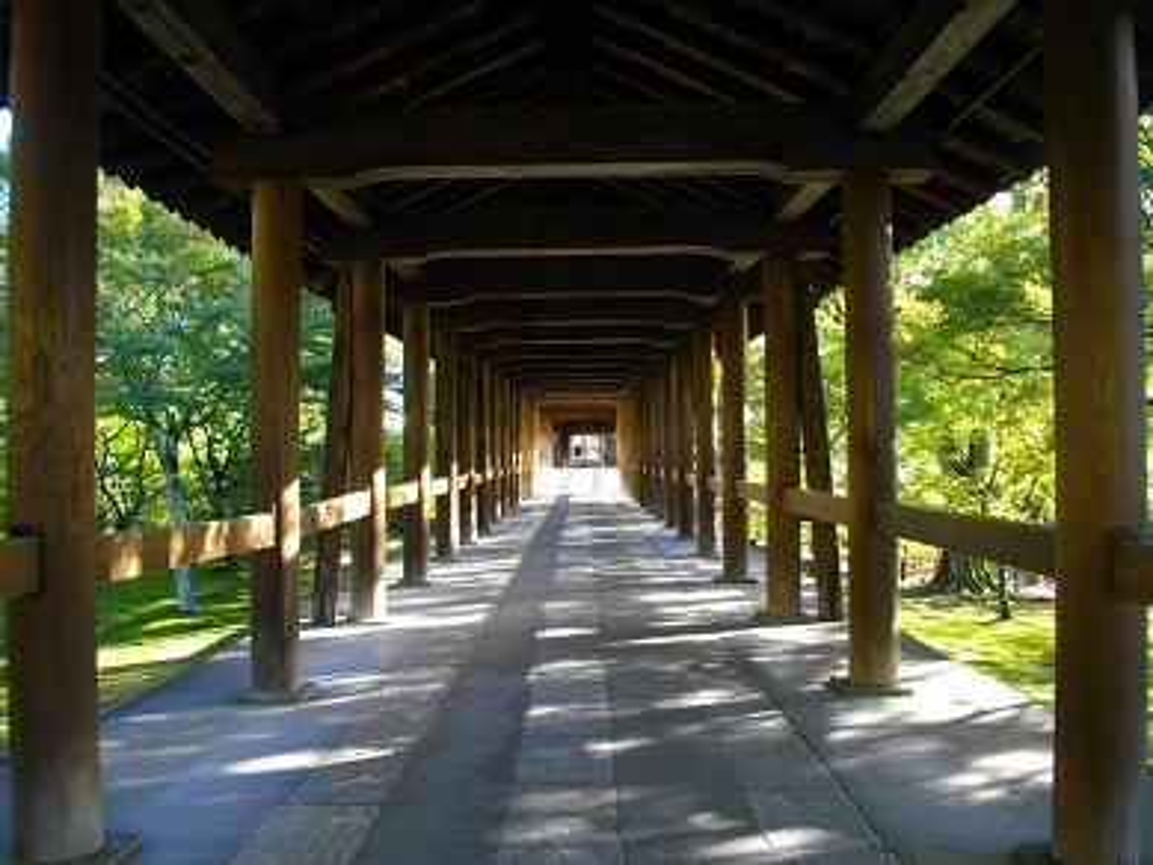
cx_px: 576
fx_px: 1066
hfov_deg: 56.8
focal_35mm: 32
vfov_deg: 44.2
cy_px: 432
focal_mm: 5.7
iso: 200
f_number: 2.9
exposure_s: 1/100
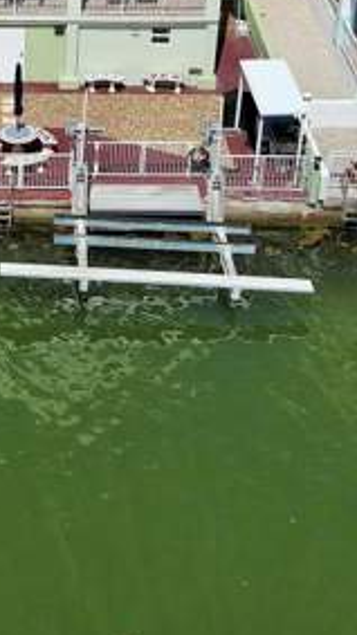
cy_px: 62
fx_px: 1449
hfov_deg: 13.8
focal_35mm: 86
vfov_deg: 24.0
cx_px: -36
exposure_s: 1/3021
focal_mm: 10.57
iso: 102
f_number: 2.8
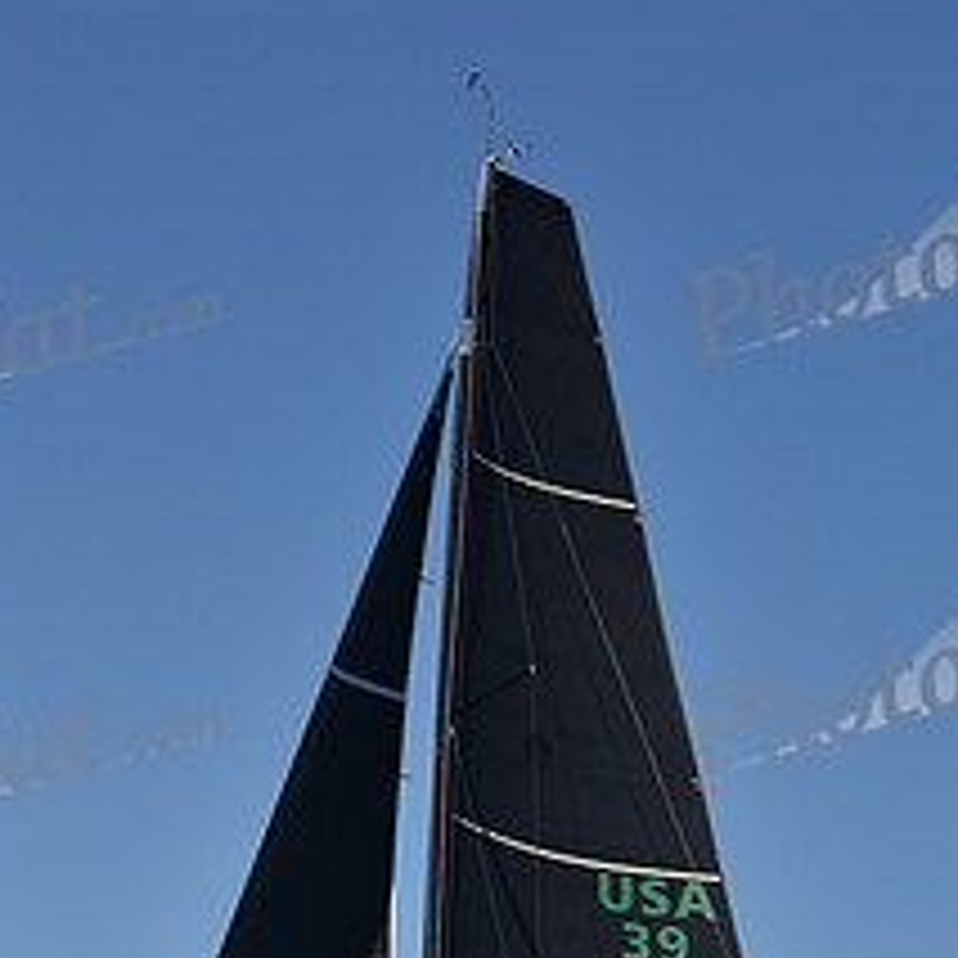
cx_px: 457
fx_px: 5072
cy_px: 958
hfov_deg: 10.8
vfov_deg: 10.7
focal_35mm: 162
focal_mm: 70
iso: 250
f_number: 5
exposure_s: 1/800
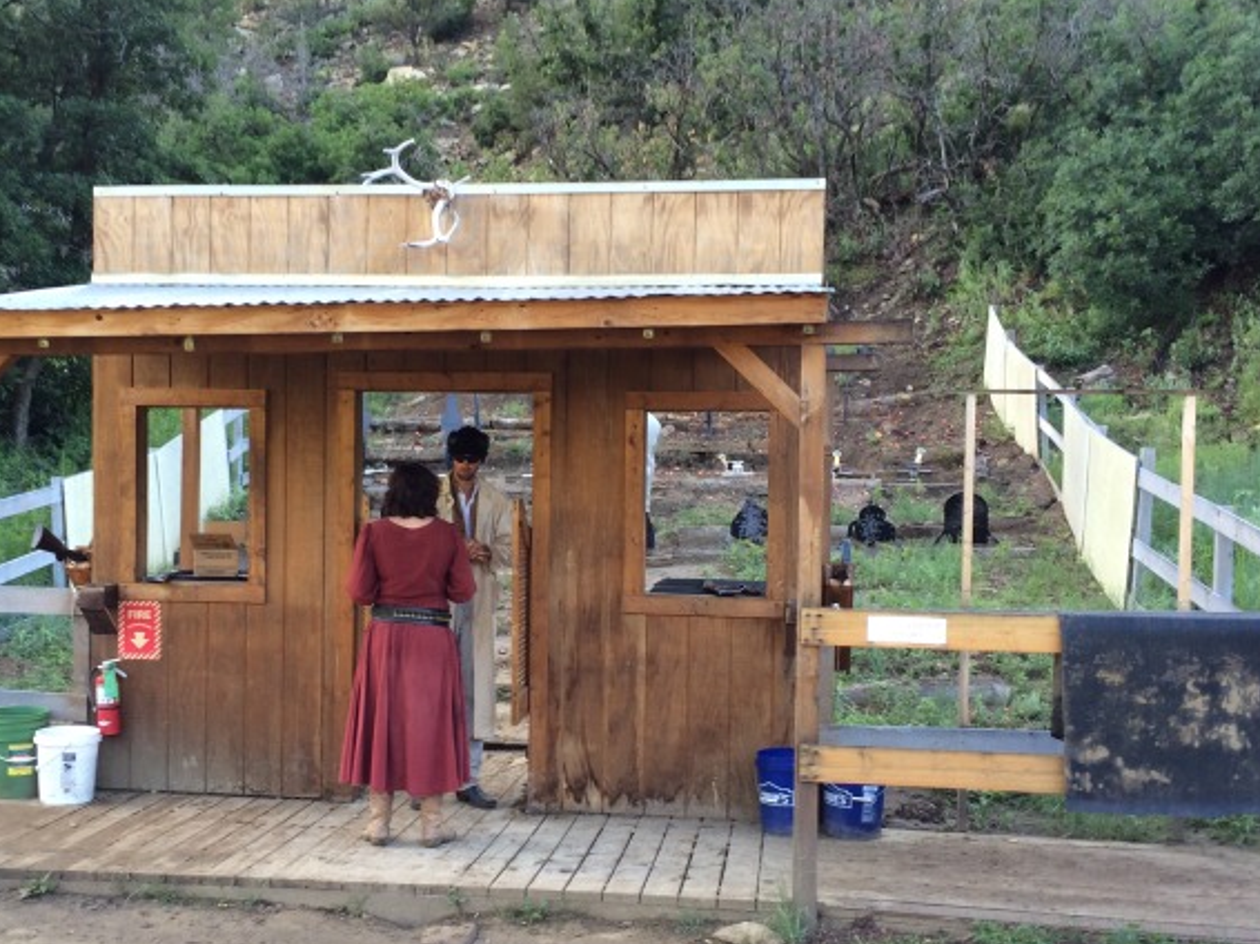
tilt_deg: -3.4
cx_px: 554
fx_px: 1492
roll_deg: -1.2
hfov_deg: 45.7
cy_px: 519
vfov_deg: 35.1
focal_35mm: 41
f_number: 2.2
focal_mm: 4.15
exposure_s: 1/60
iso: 32
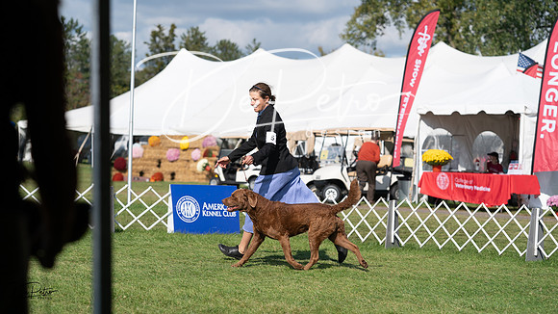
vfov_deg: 11.3
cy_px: 157
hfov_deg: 20.0
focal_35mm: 107
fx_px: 1580
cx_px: 279
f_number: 4
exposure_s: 1/1250
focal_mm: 102
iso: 100
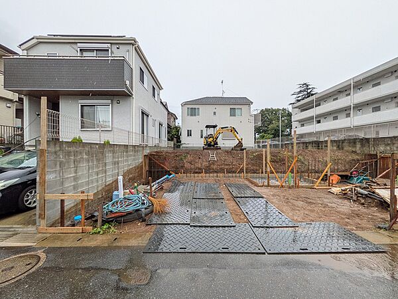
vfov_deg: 85.7
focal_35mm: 14
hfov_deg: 102.1
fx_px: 161
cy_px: 150
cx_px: 199
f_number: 2.2
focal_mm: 1.83
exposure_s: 1/891
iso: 51
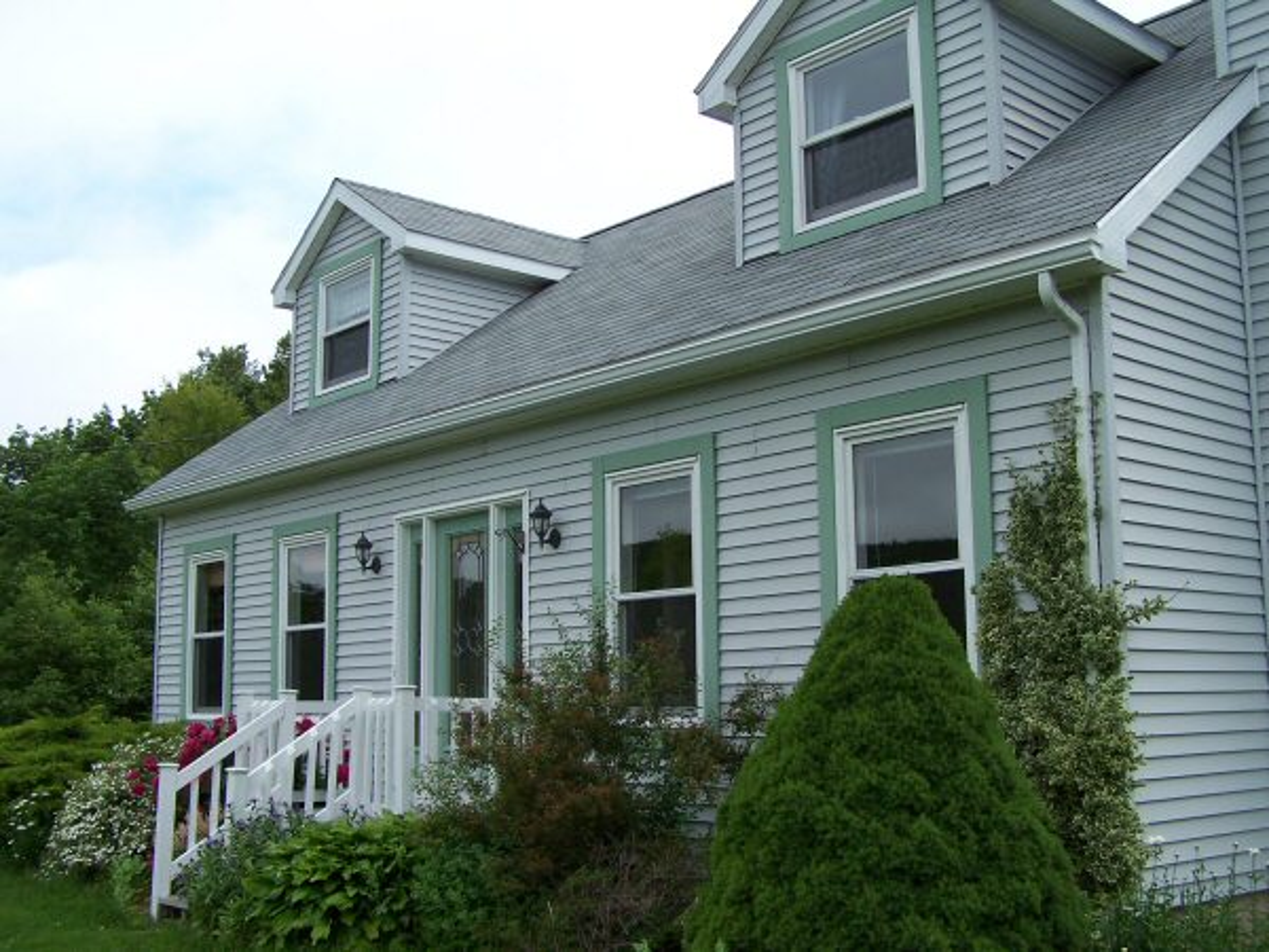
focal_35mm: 38
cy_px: 476
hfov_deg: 49.0
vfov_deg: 37.7
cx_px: 634
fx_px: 1393
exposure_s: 1/750
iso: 80
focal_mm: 6.3
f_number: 4
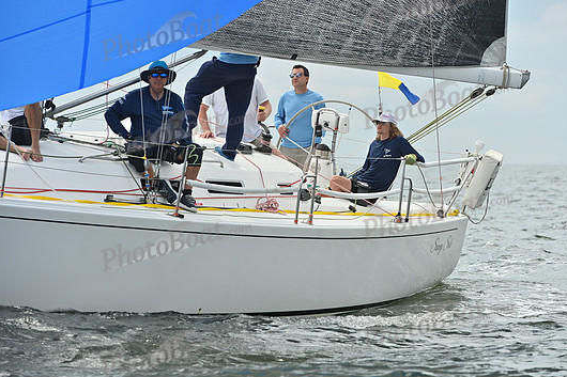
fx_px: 3448
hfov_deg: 9.4
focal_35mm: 219
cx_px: 308
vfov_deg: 6.3
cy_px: 172
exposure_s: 1/1600
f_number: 7.1
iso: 320
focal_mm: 200
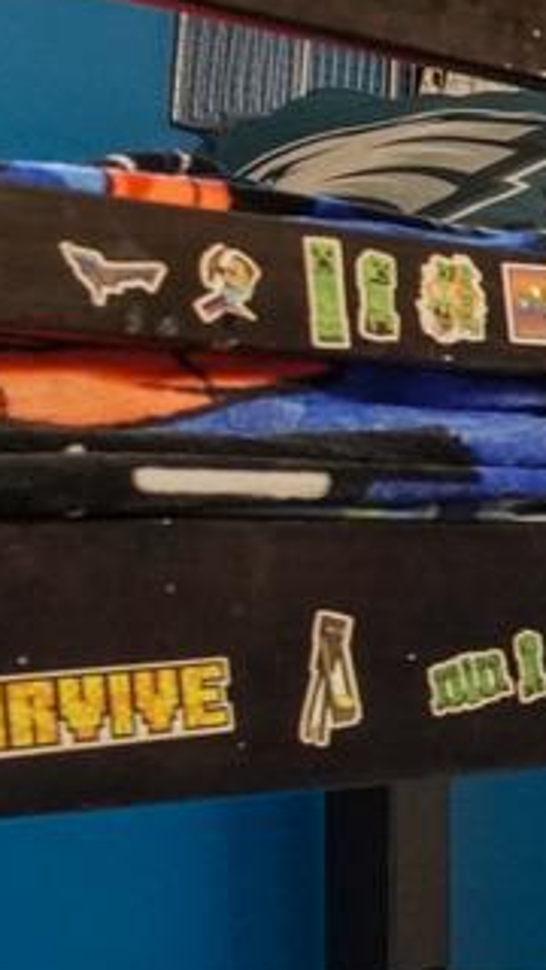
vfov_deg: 22.6
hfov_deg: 6.6
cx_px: 2654
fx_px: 2419
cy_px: 679
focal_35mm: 94
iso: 8000
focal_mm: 14
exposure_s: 1/10
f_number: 5
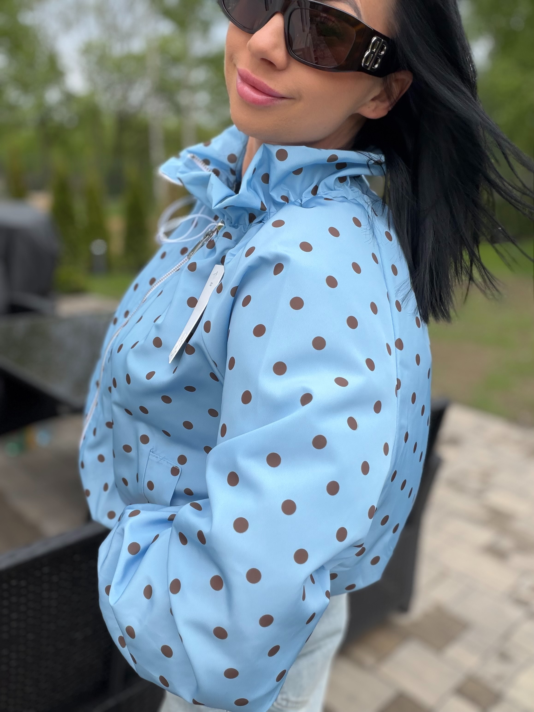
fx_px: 617
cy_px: 356
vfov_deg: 60.0
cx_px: 267
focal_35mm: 30
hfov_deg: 46.8
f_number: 1.9
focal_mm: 2.71
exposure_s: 1/180
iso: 25
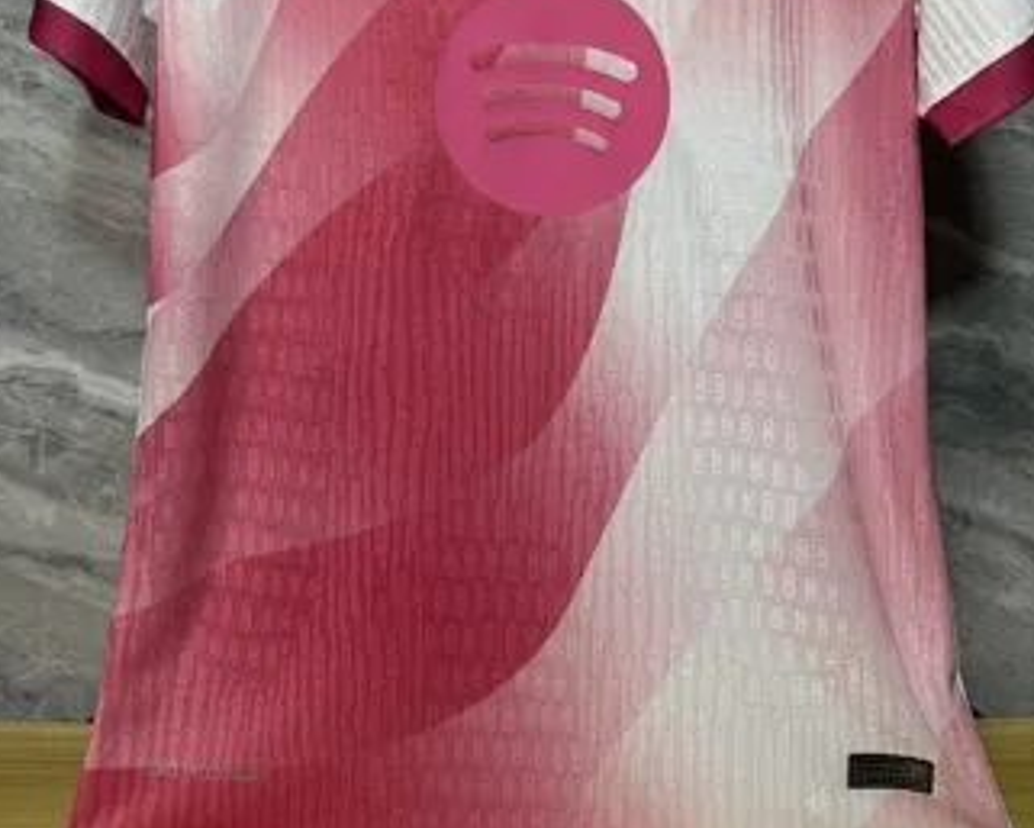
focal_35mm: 37
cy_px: 156
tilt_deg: -1.2
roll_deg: +0.7
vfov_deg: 38.5
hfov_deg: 49.1
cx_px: 535
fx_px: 1133
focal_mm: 6.76
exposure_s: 1/100
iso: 125
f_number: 1.78
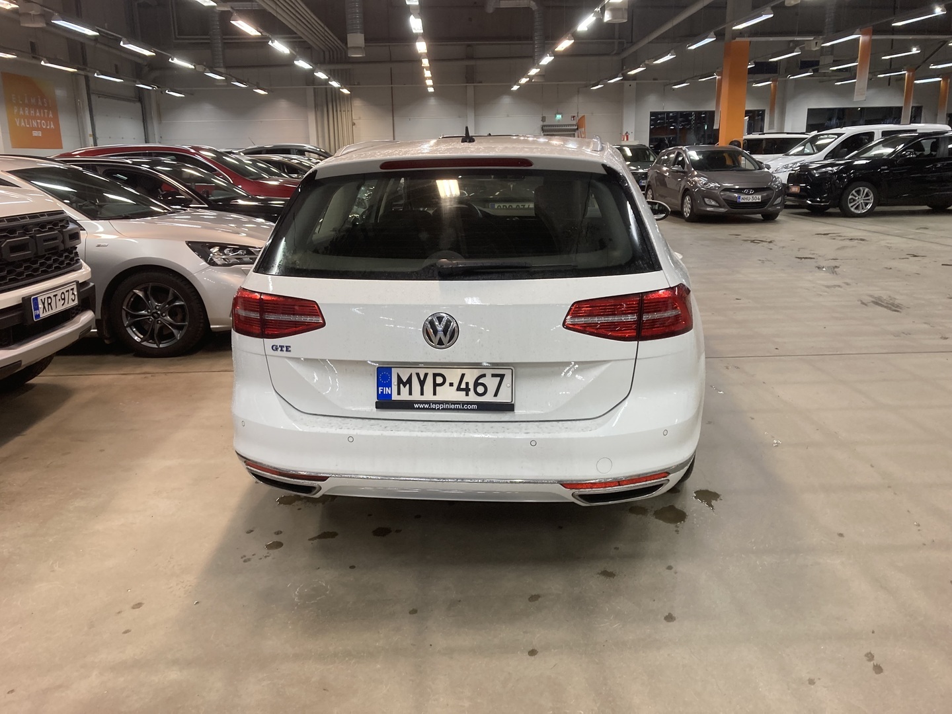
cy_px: 357
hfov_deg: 63.4
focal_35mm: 28
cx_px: 476
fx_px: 770
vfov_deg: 49.7
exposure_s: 1/50
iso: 100
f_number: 1.8
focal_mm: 3.99
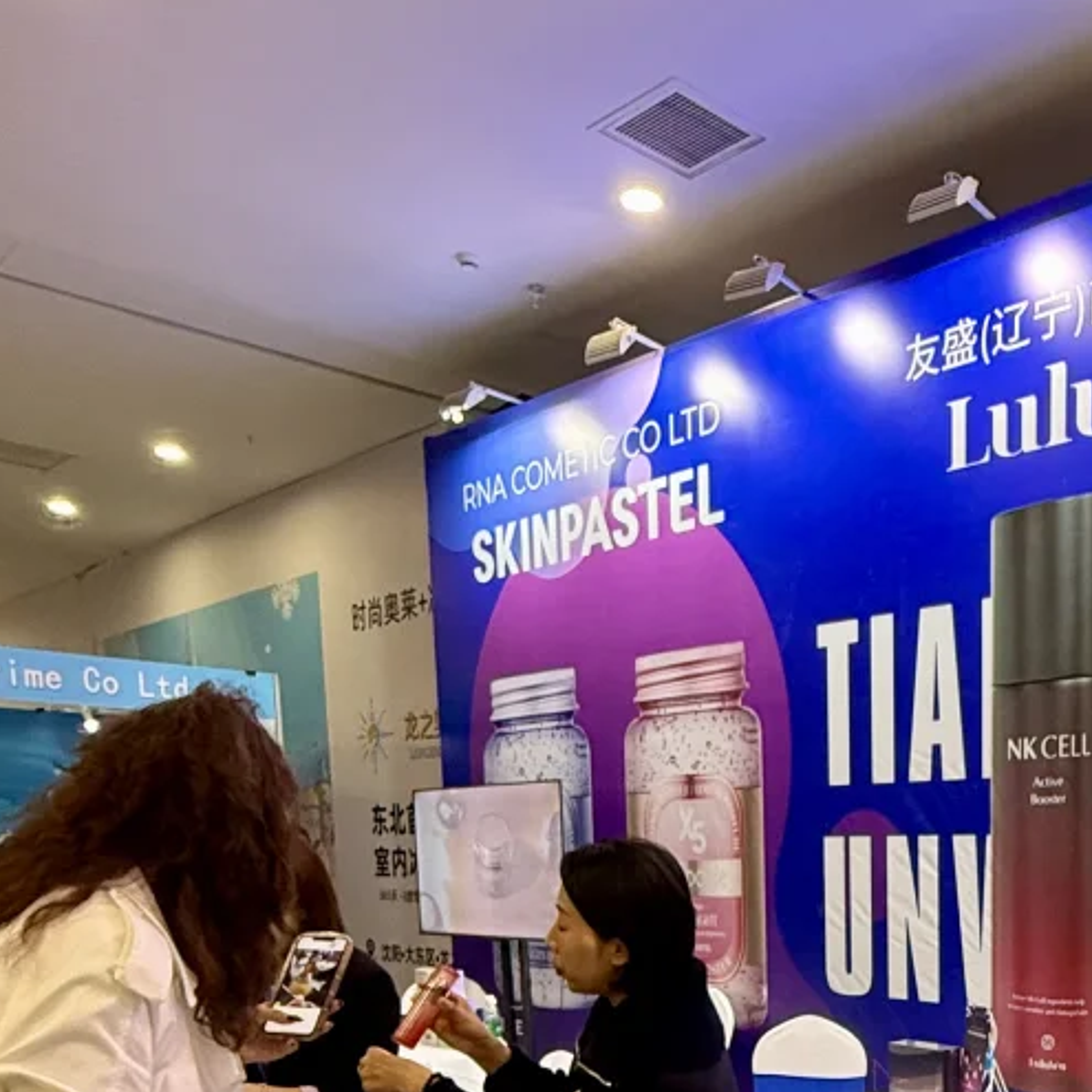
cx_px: 927
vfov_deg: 42.0
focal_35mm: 36
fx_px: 1285
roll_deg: -0.2
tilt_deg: -6.8
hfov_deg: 43.1
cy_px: 997
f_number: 2.2
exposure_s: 1/100
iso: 250
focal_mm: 2.22
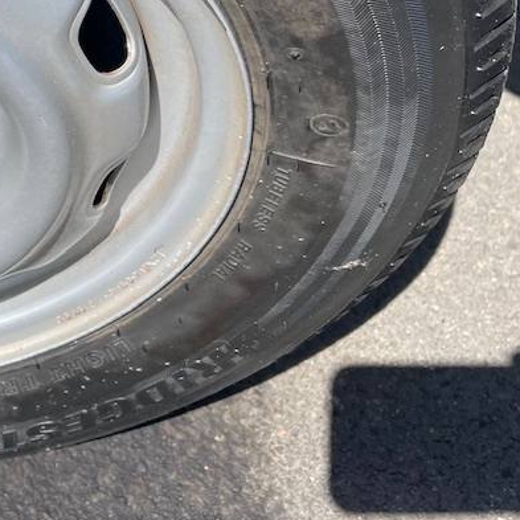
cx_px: -124
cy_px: -22
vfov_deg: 22.9
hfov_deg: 22.0
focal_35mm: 72
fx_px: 1224
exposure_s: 1/1534
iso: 32
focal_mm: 5.1
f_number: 1.6
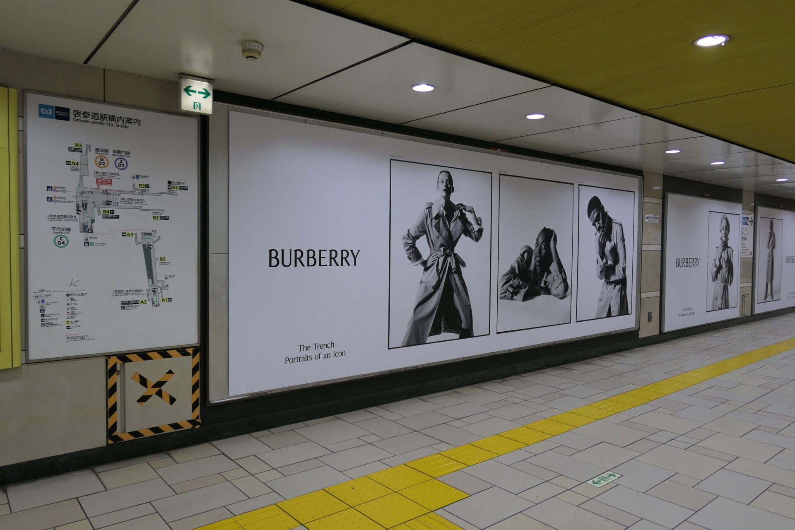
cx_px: 398
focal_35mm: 24
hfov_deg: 73.7
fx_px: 530
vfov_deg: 53.1
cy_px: 265
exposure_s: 1/125
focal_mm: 8.8
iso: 125
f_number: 1.8
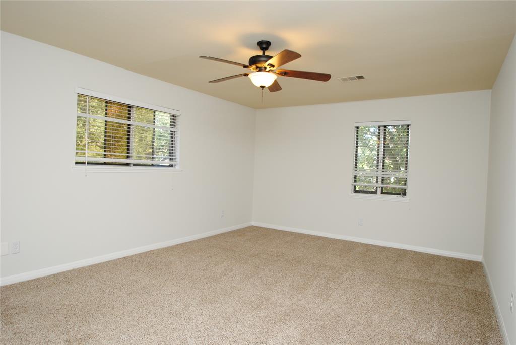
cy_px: 172
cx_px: 258
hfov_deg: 81.1
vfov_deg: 59.6
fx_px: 301
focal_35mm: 21
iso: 200
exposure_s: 1/60
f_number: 4
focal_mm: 14
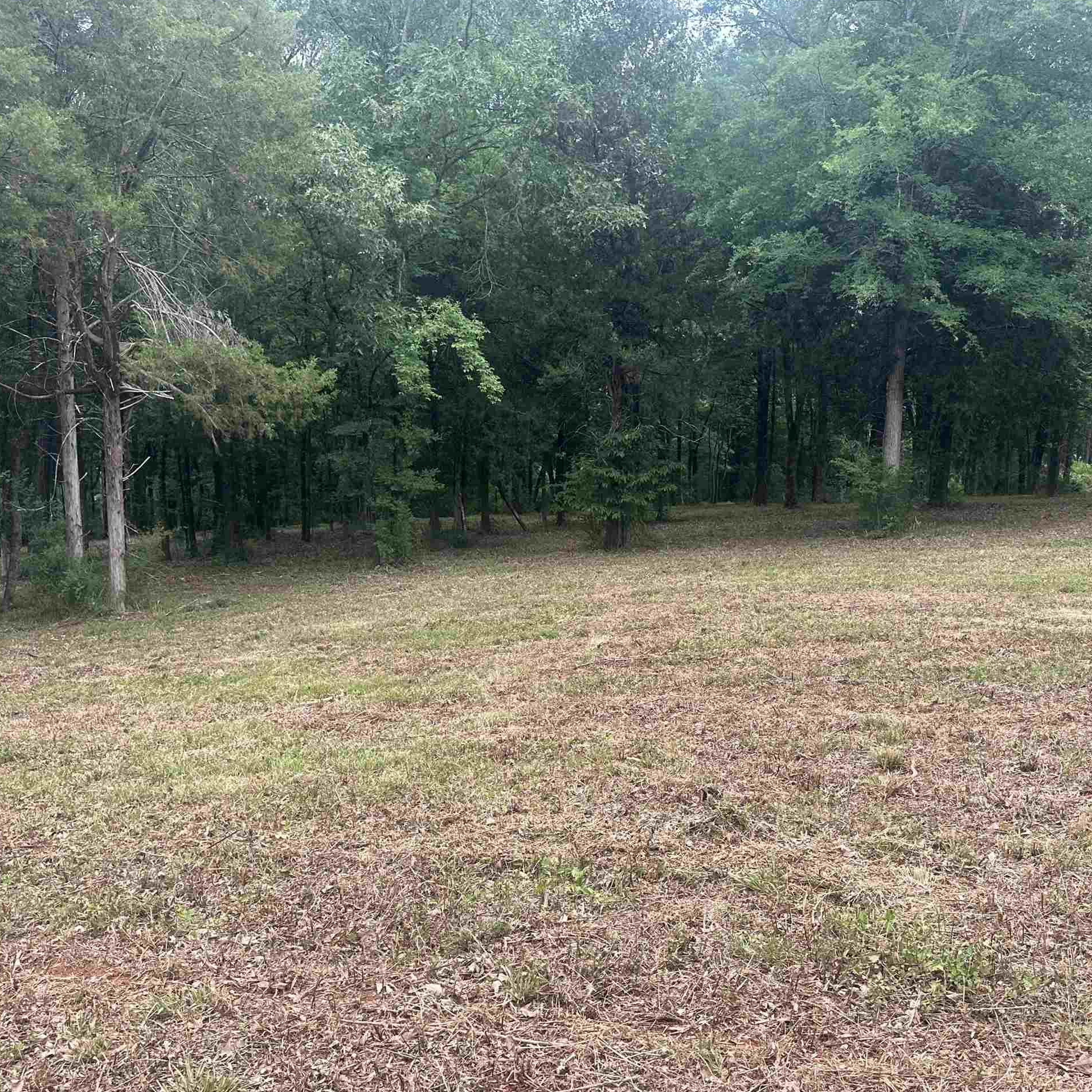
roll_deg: -0.7
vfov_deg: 48.3
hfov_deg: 48.3
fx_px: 1213
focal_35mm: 34
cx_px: 612
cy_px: 630
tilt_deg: -8.9
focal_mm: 6.86
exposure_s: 1/383
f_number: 1.78
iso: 80
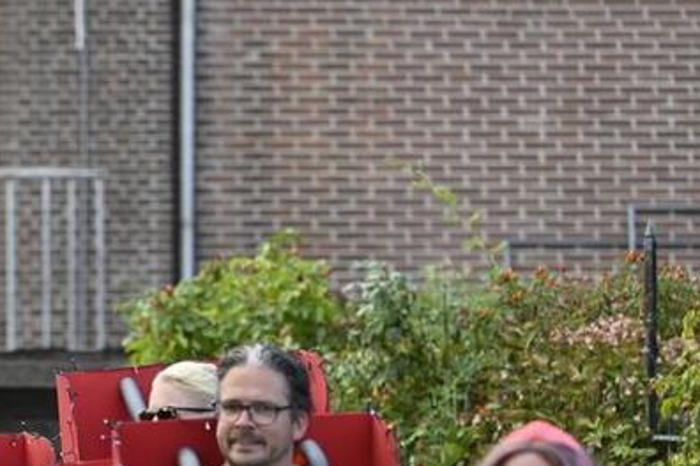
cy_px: 507
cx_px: -166
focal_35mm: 525
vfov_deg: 2.6
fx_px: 10208
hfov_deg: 3.9
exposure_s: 1/320
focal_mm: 210
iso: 320
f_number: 5
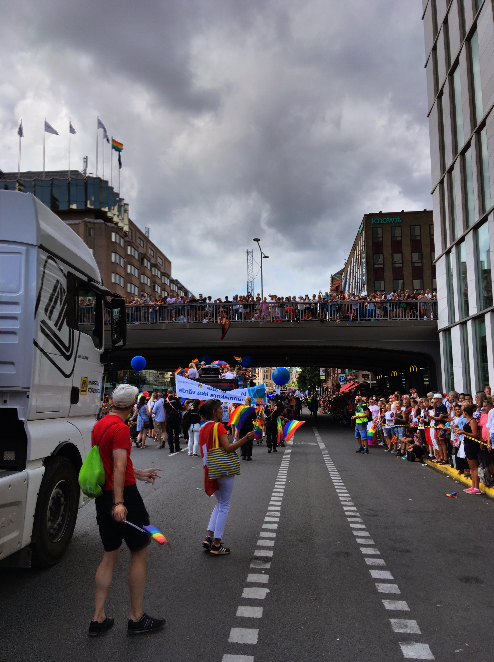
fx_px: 553
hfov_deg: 48.1
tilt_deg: +3.4
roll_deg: +0.1
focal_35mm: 29
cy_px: 331
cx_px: 247
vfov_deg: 61.7
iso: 25
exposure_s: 1/4808
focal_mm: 4.15
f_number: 2.2
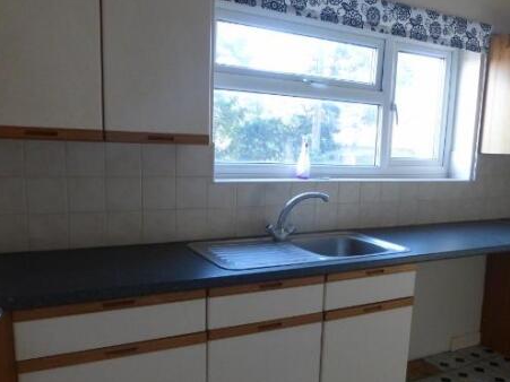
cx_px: 288
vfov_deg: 45.2
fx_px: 457
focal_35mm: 31
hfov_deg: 58.2
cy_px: 227
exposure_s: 1/60
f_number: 3.3
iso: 400
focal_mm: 4.3
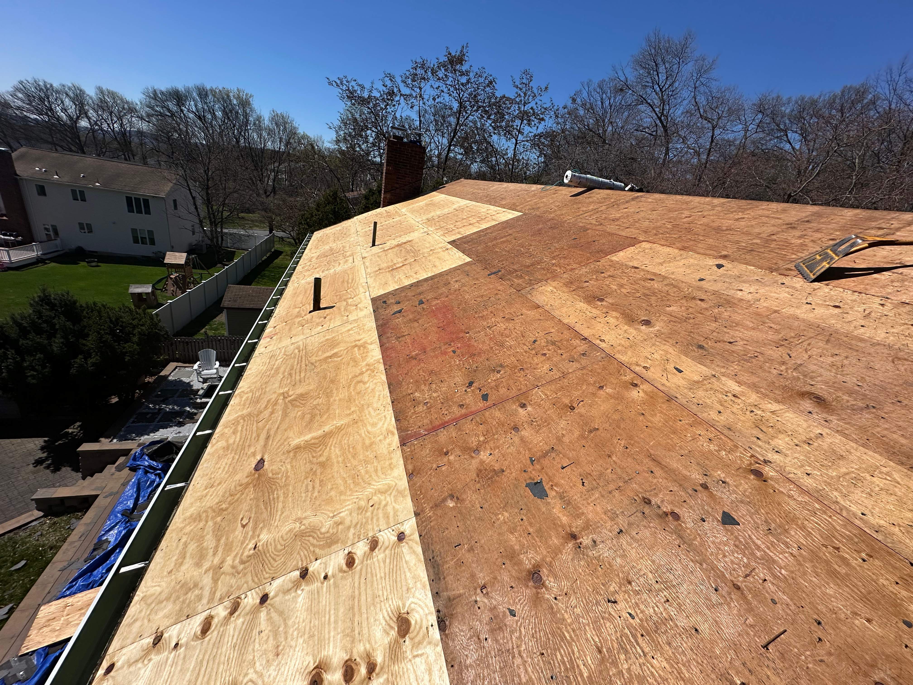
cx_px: 456
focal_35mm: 14
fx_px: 369
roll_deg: -11.7
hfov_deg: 102.1
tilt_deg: -22.3
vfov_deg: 85.7
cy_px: 342
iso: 50
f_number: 2.2
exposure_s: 1/5051
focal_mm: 2.22
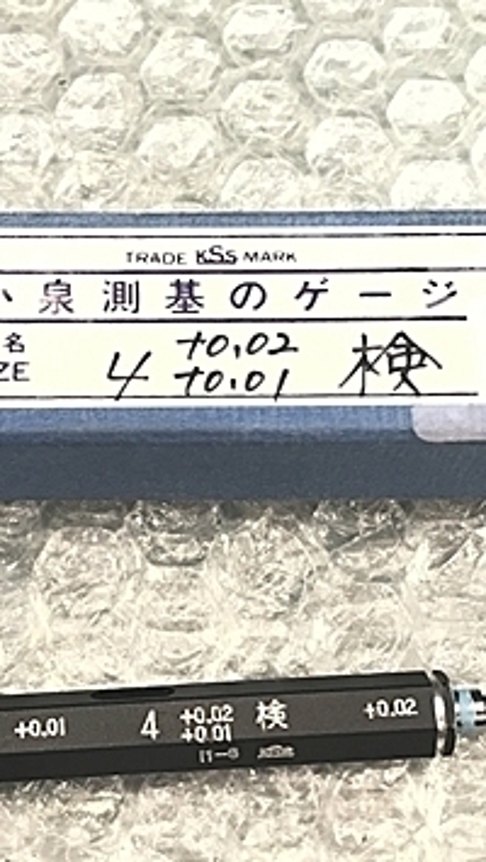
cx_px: 204
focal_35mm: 55
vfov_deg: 37.8
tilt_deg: -70.5
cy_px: 435
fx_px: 1259
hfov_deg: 21.8
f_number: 1.8
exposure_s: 1/33
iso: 32
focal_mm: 3.99
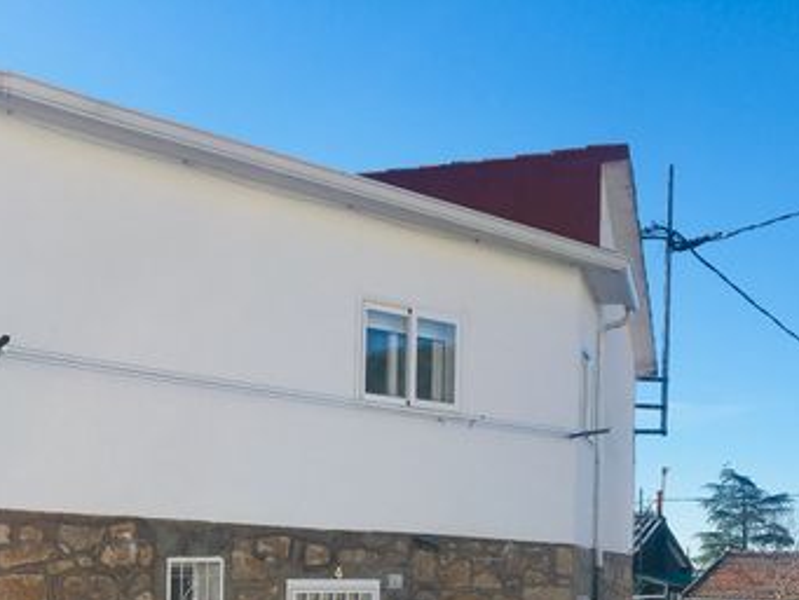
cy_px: 523
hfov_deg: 37.2
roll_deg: -2.1
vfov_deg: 27.7
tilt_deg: +2.9
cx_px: 279
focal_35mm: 51
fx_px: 1178
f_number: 2.2
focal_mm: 4.15
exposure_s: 1/1304
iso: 25
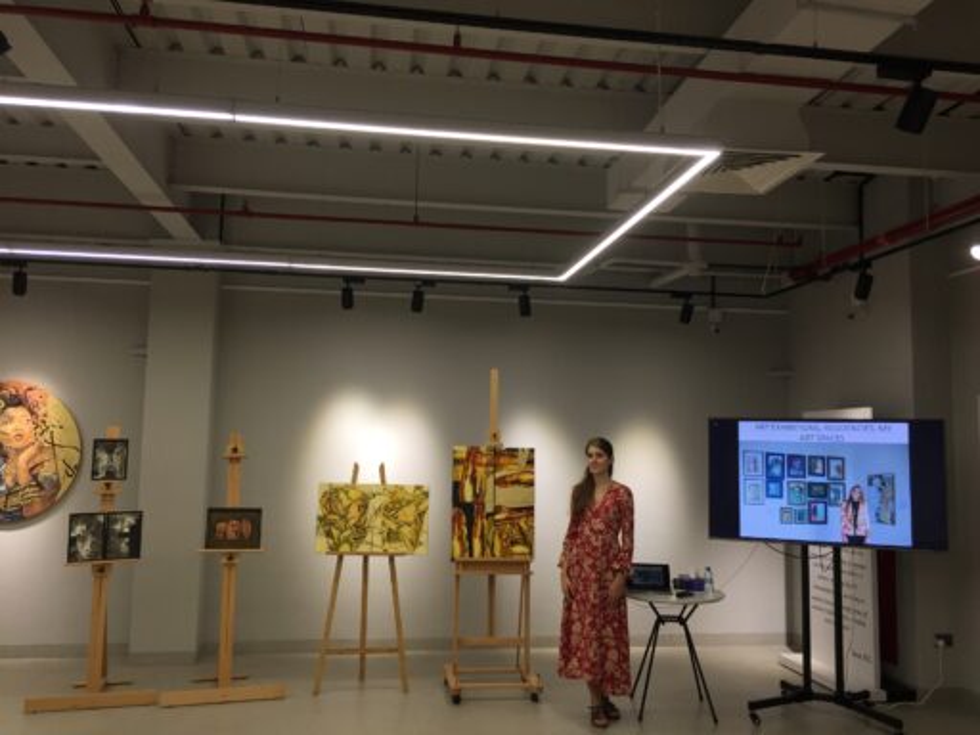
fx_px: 821
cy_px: 368
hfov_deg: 61.7
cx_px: 490
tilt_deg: +5.8
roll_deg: -2.4
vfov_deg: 48.2
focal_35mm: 29
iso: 40
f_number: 2.2
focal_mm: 4.15
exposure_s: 1/100
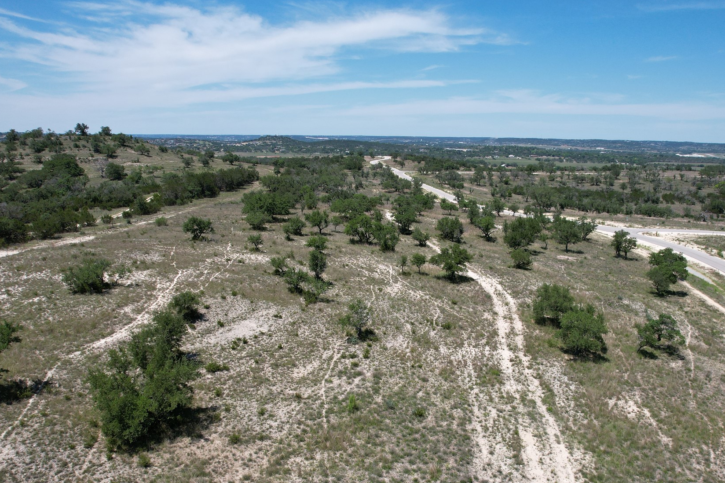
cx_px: 402
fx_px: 584
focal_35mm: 29
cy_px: 309
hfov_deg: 63.5
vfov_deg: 44.5
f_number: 2.8
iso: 100
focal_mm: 8.38
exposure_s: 1/2000
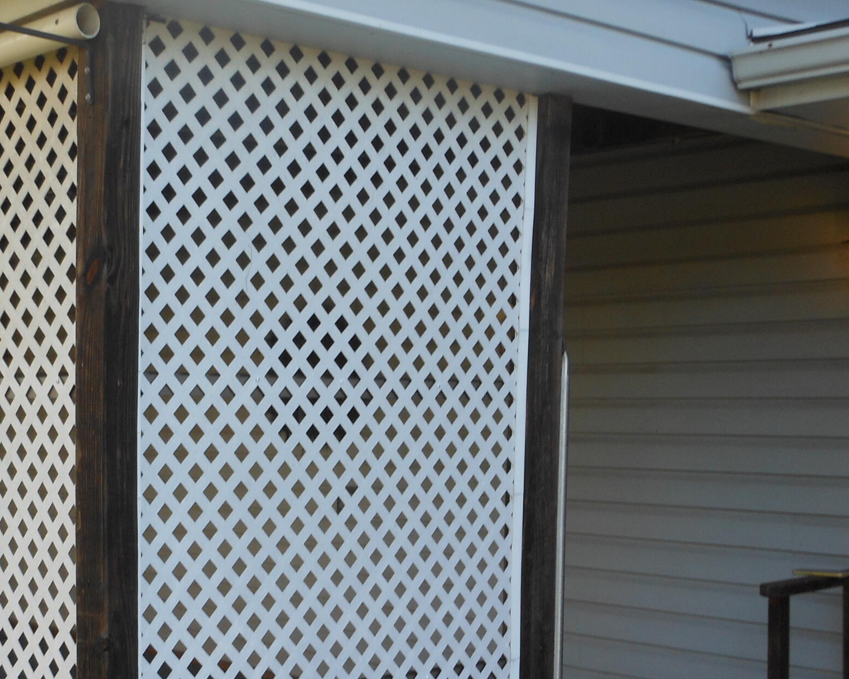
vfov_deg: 24.3
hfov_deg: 29.8
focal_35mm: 62
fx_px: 1558
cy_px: 502
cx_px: 178
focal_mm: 5.9
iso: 80
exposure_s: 1/50
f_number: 4
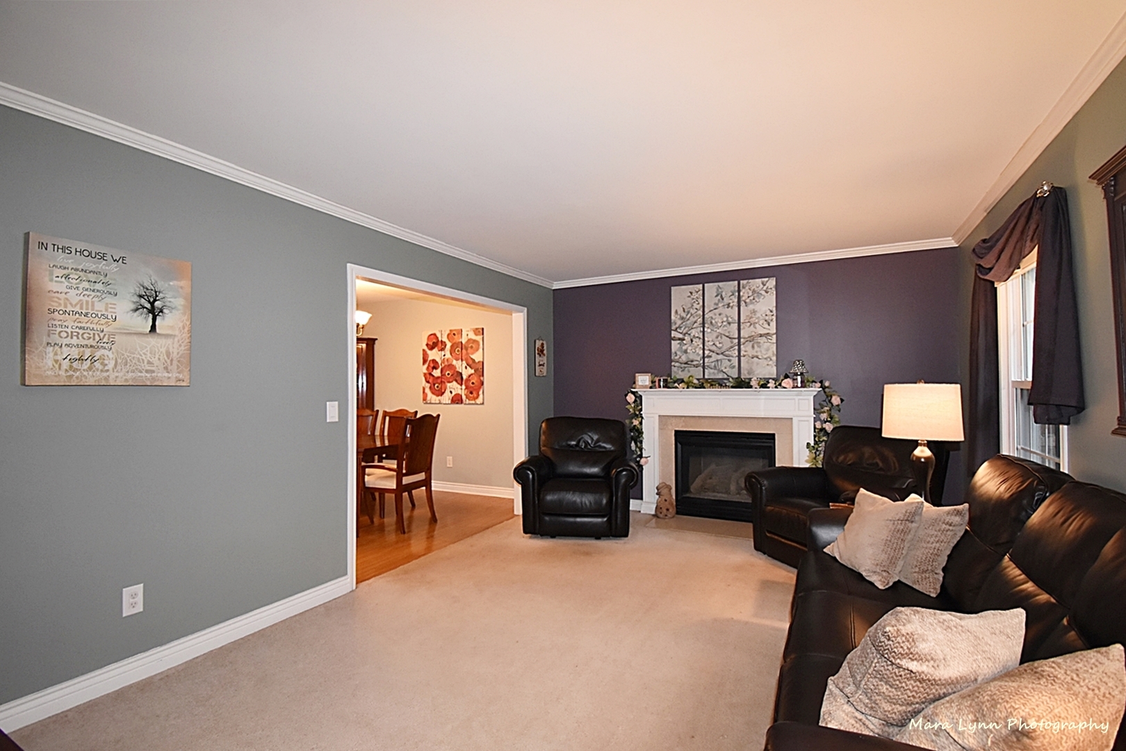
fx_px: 469
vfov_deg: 77.3
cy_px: 376
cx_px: 563
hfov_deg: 100.4
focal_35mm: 15
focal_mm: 10
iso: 1600
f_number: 4.5
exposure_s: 1/60
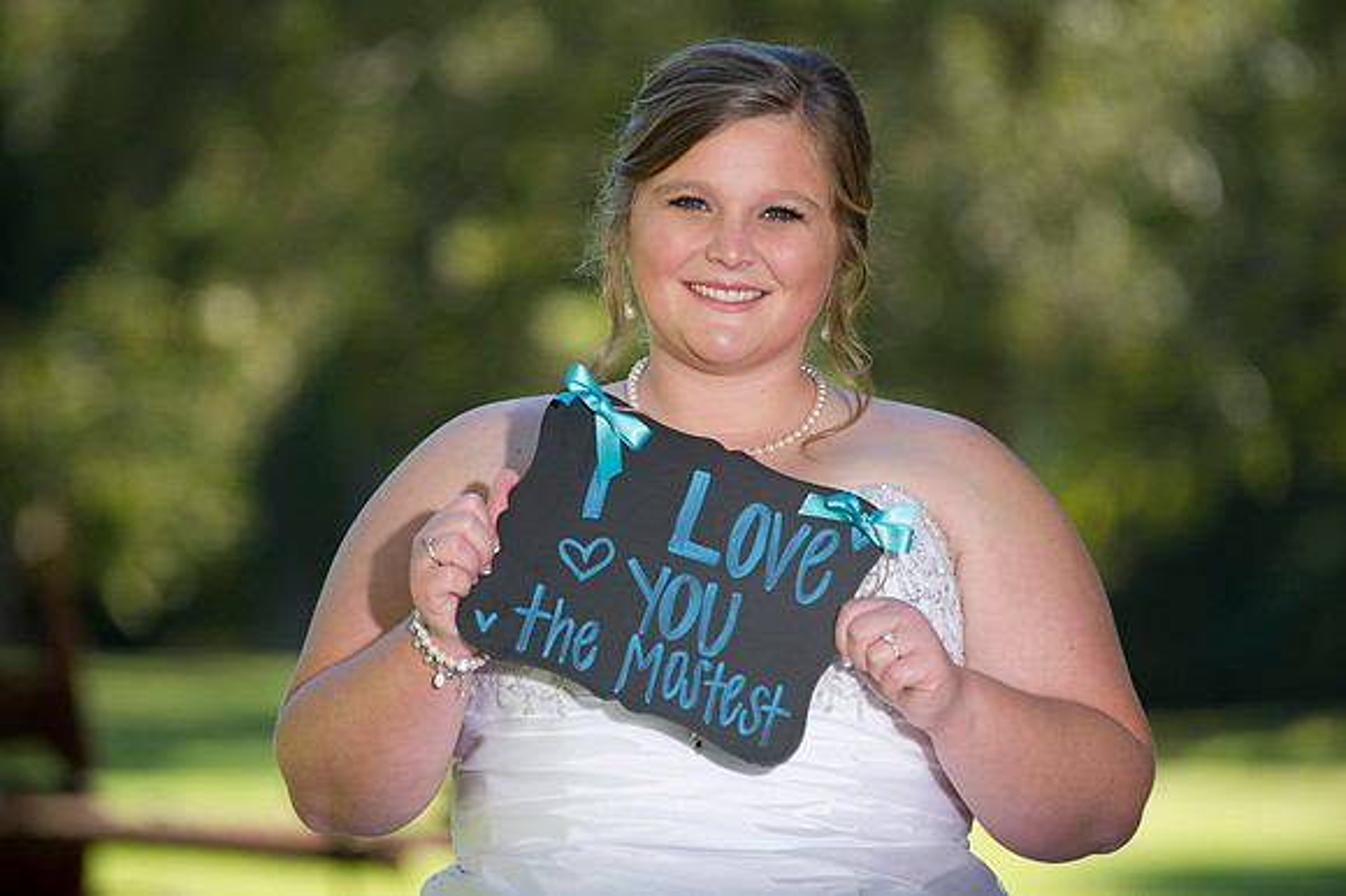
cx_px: 673
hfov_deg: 10.3
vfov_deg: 6.9
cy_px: 448
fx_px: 7473
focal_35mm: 200
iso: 200
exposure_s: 1/250
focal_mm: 200
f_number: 3.5
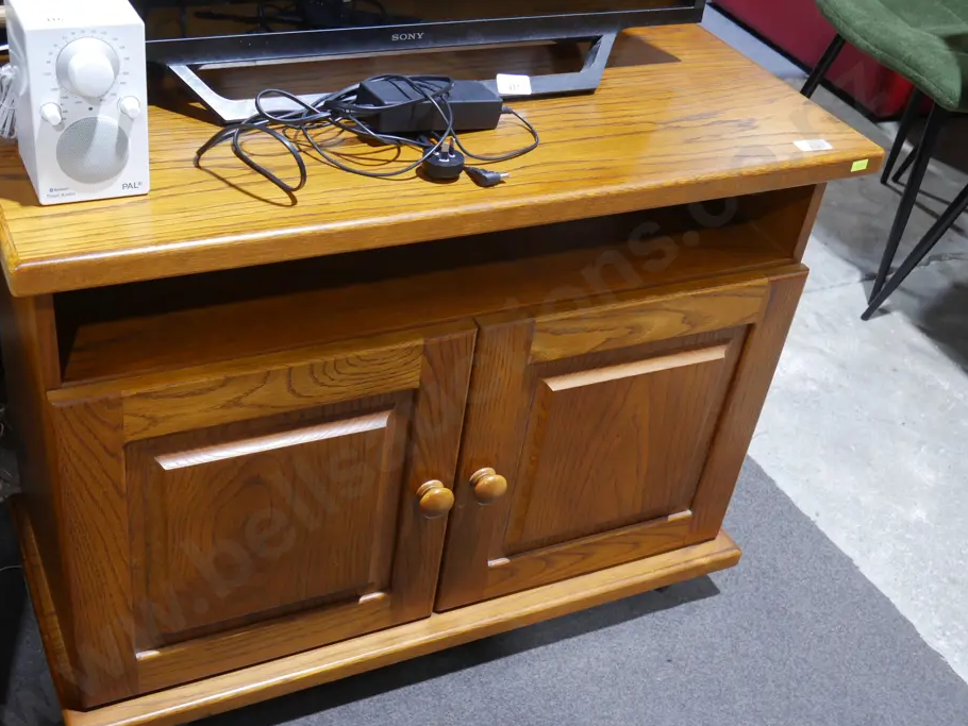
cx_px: 439
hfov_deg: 42.0
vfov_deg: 32.2
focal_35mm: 45
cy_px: 405
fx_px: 1259
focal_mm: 20
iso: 800
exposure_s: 1/60
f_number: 4.4
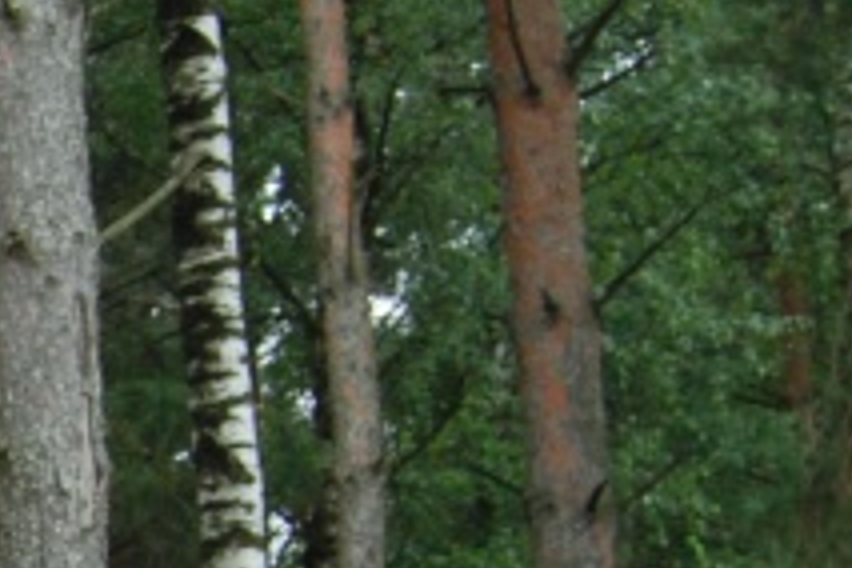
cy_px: 932
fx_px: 5183
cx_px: -1178
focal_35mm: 219
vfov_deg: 6.2
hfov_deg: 8.6
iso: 200
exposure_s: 1/100
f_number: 5
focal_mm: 26
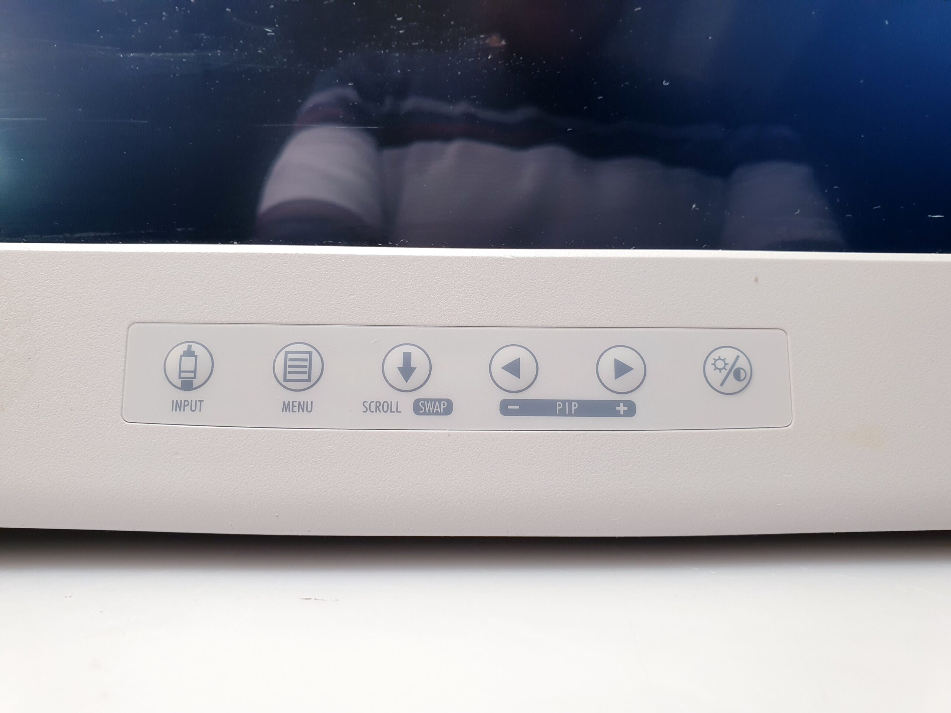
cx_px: 476
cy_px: 356
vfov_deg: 53.1
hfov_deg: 67.3
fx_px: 714
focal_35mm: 26
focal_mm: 4.3
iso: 80
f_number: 2.4
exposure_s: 1/50
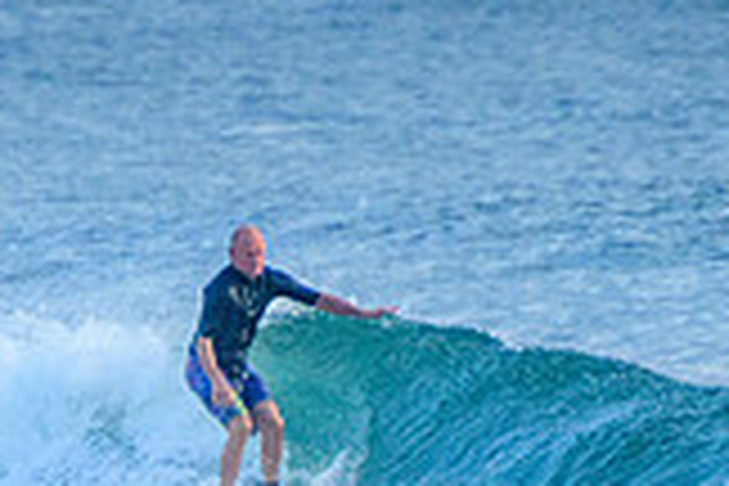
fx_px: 39768
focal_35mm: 1964
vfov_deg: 0.7
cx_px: 239
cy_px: 604
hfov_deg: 1.1
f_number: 5.6
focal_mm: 400
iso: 1400
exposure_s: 1/1600
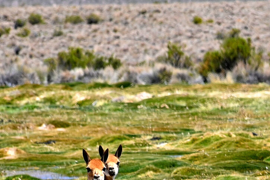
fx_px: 5586
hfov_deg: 2.8
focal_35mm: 745
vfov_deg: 1.8
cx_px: 203
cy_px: 208
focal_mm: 140
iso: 110
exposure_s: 1/500
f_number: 5.6
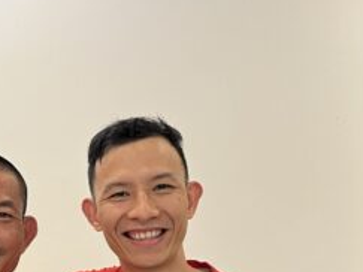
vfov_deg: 24.9
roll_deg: -0.2
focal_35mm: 57
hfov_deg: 32.5
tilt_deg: -0.7
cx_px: 53
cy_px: 244
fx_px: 597
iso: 160
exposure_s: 1/50
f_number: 1.6
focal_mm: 5.1
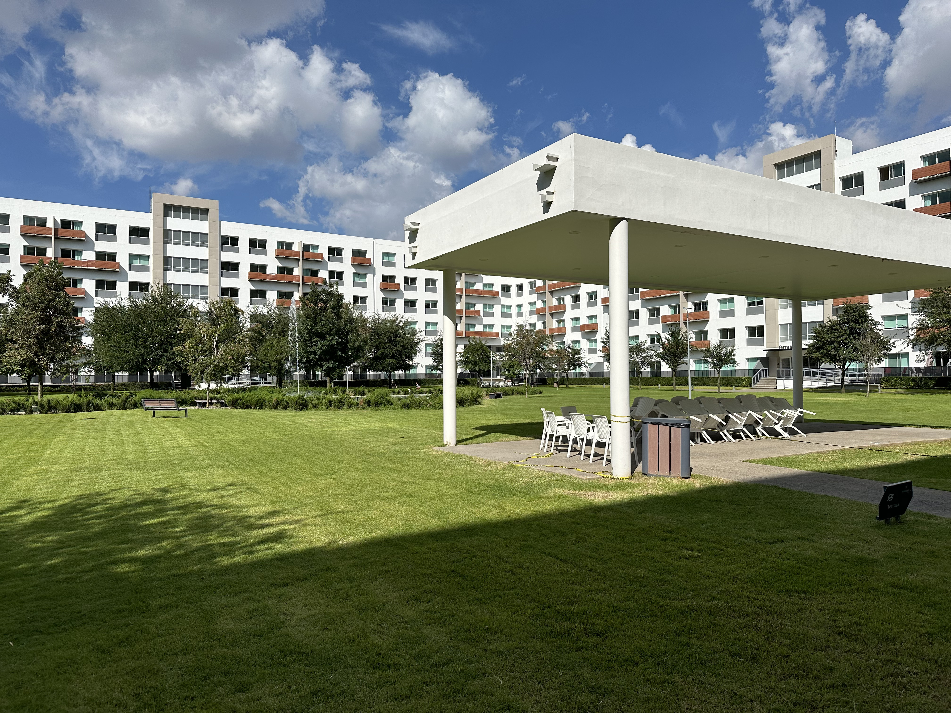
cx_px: 476
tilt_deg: +1.9
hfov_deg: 71.6
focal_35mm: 24
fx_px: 659
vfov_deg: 56.8
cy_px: 356
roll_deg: +0.2
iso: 80
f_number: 1.78
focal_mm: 6.86
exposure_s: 1/8929
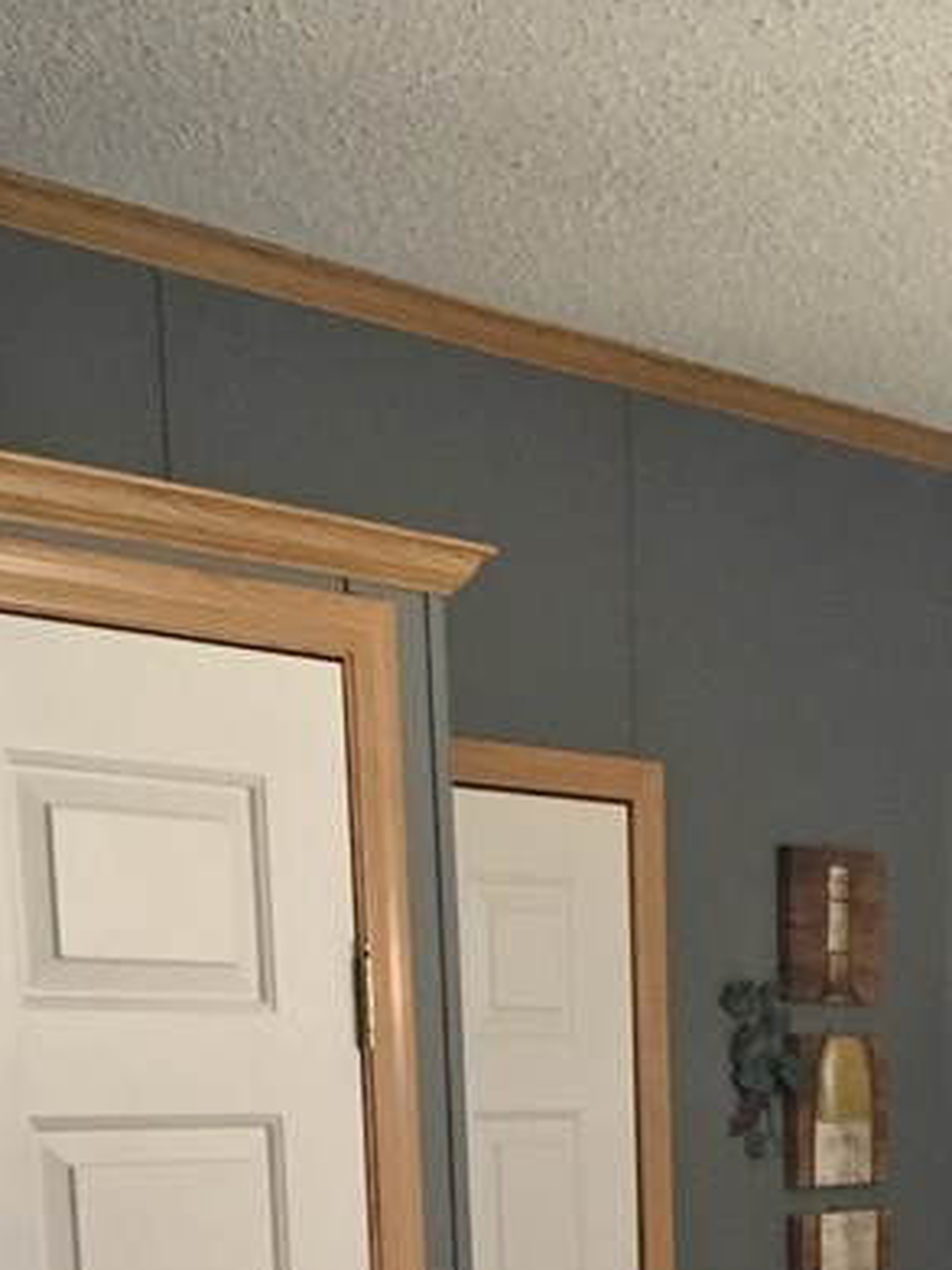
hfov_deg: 19.1
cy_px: 1579
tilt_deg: -11.8
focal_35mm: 76
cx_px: 822
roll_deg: +1.3
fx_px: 2788
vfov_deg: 23.2
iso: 200
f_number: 2.2
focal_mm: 4.15
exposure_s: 1/15
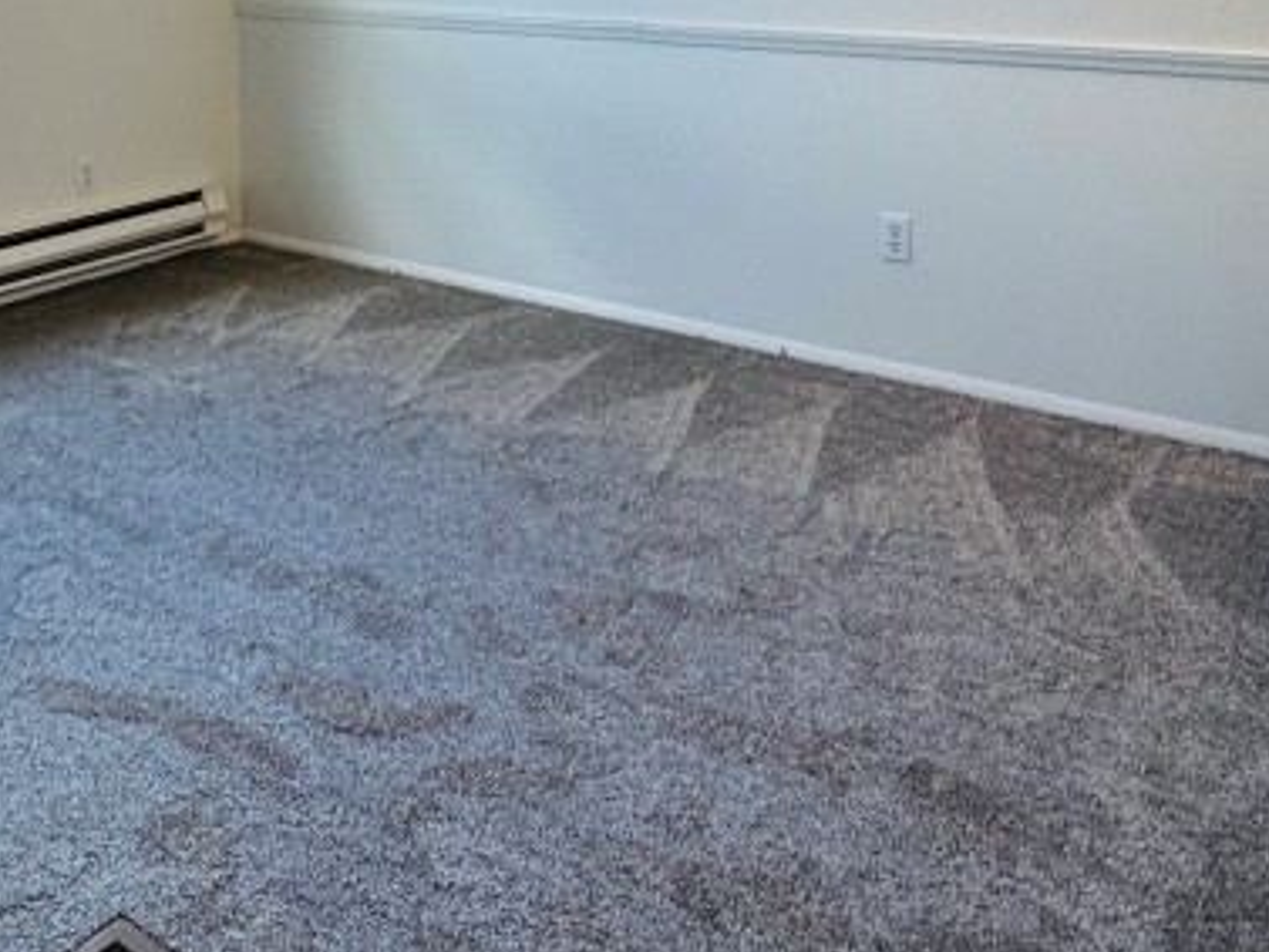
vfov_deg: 33.9
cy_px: -37
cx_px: 364
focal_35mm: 38
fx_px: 1393
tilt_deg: -3.7
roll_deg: +0.1
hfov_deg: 47.6
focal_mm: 2.22
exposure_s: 1/120
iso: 125
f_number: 2.2
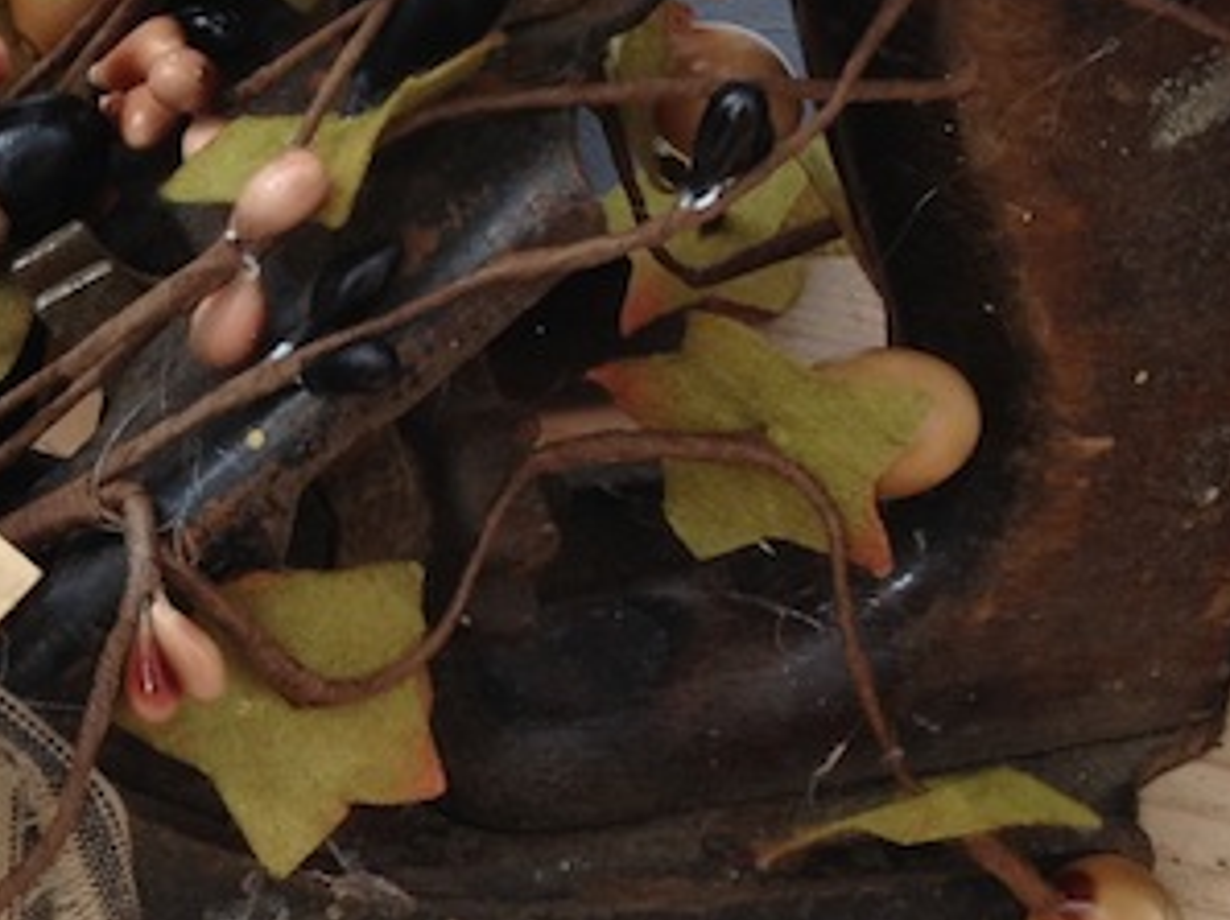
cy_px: 413
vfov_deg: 15.7
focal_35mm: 94
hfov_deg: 20.2
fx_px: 3337
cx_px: -12
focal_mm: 4.28
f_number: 2.4
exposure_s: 1/60
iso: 64
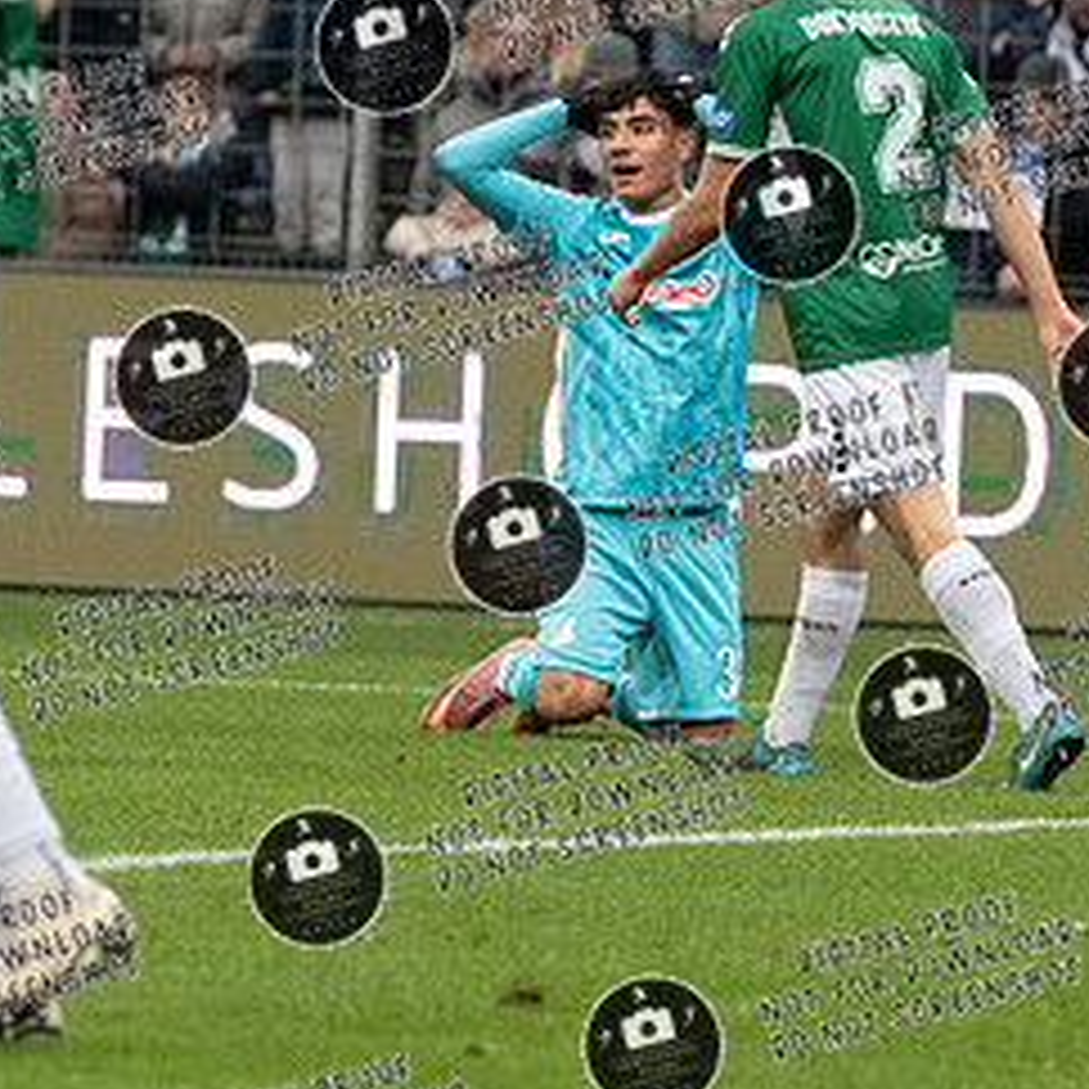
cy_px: 448
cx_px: 691
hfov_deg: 2.5
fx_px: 25377
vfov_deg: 2.5
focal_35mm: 713
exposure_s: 1/1600
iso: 2200
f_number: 3.2
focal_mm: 150
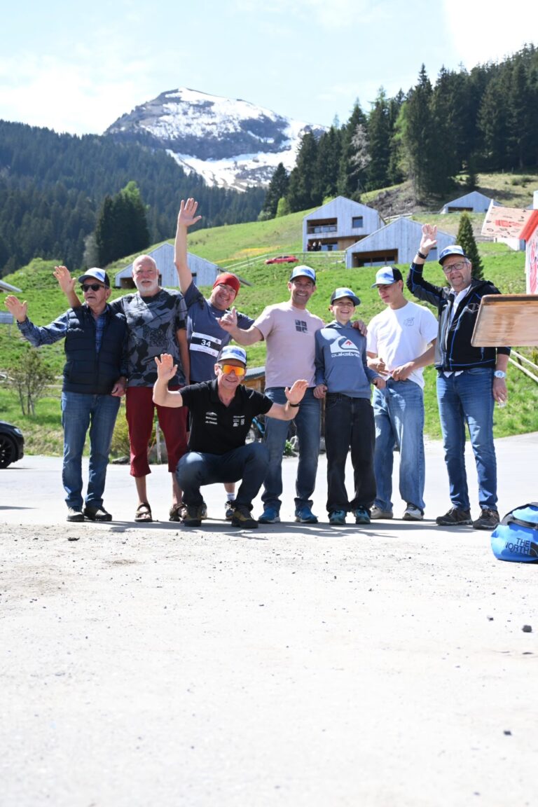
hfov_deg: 31.9
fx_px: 941
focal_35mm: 42
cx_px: 269
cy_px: 404
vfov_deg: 46.4
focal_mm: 28
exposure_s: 1/4000
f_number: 4.5
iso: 1250
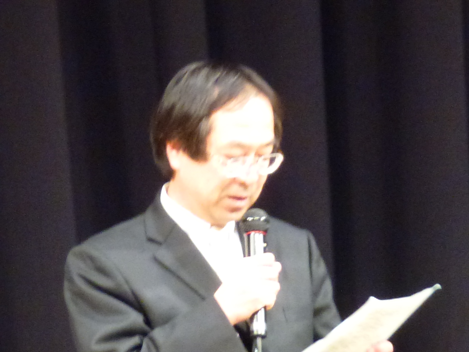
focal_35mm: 1064
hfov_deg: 1.9
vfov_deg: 1.4
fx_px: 14416
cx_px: 234
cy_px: 176
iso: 400
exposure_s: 1/4
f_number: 5.9
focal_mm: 68.8
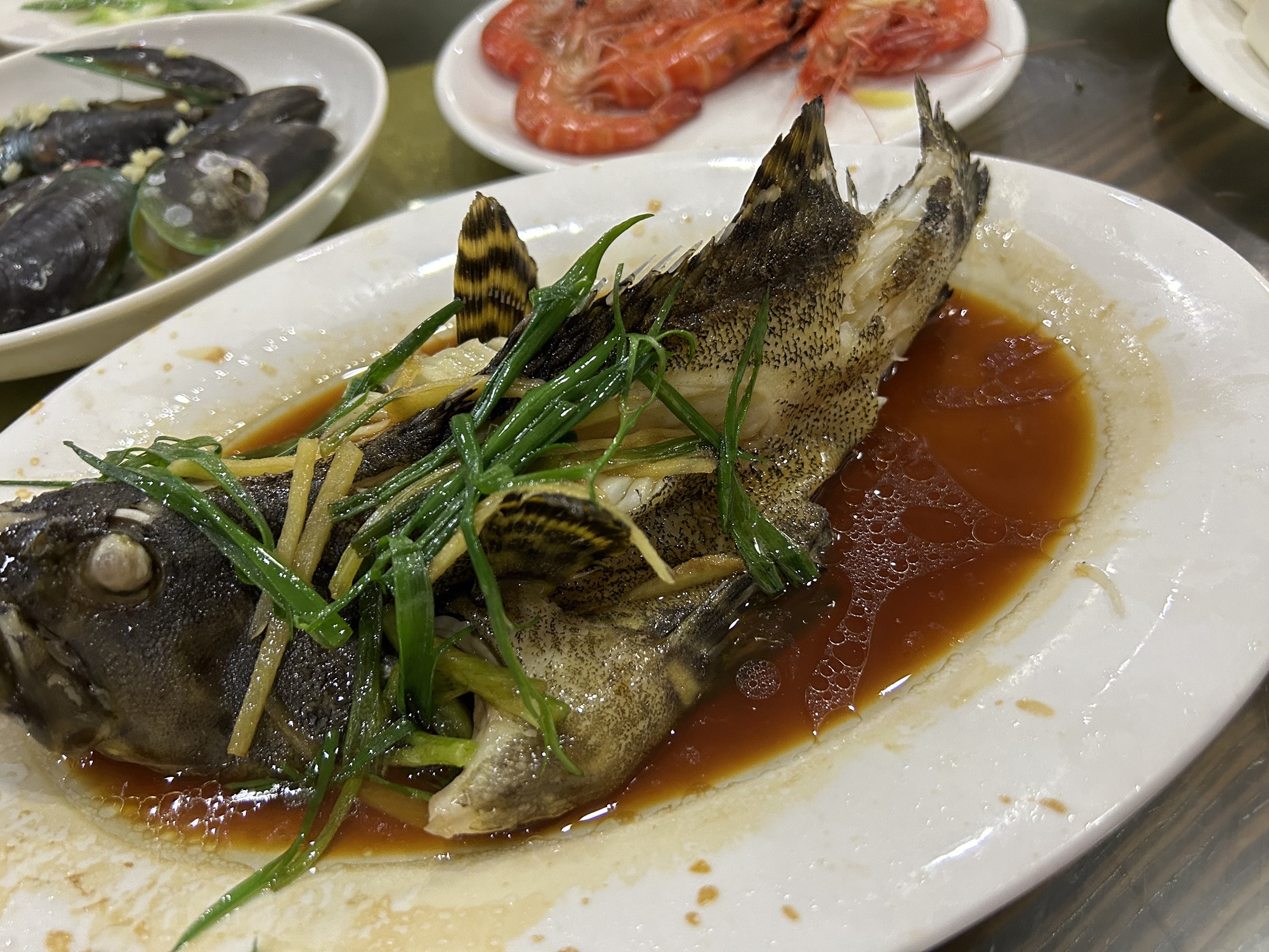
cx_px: 634
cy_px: 476
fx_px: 953
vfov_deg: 53.1
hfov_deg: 67.3
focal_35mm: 26
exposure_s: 1/50
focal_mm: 5.7
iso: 250
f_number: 1.5
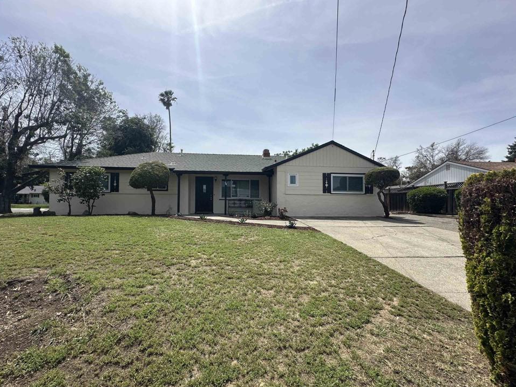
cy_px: 198
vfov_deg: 81.7
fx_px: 224
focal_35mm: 15
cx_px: 246
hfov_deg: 98.1
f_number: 2.2
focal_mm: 2.22
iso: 50
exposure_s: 1/2451
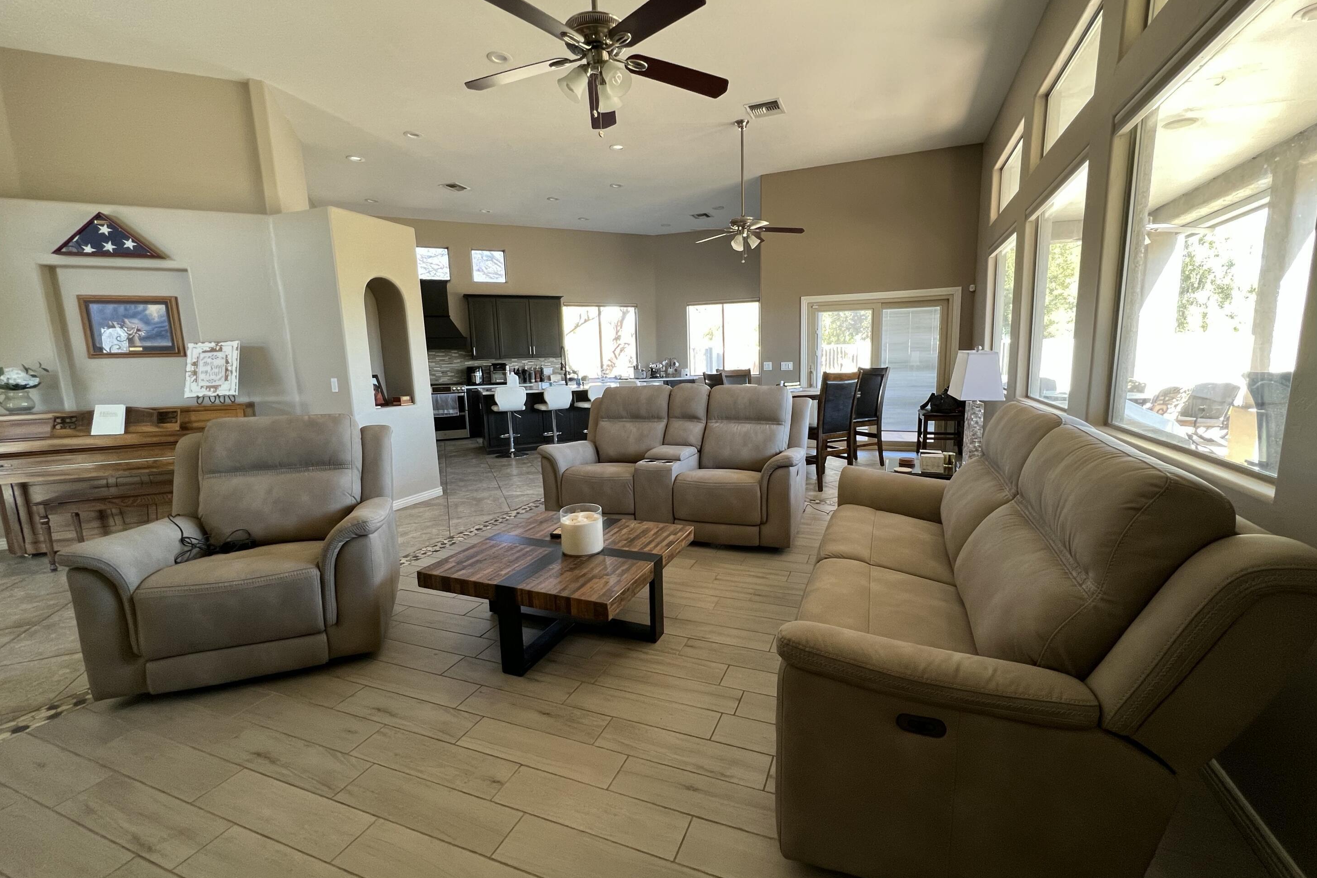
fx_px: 512
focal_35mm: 14
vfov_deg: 81.2
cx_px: 681
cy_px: 435
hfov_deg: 104.2
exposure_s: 1/99
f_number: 1.8
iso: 200
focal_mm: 1.57
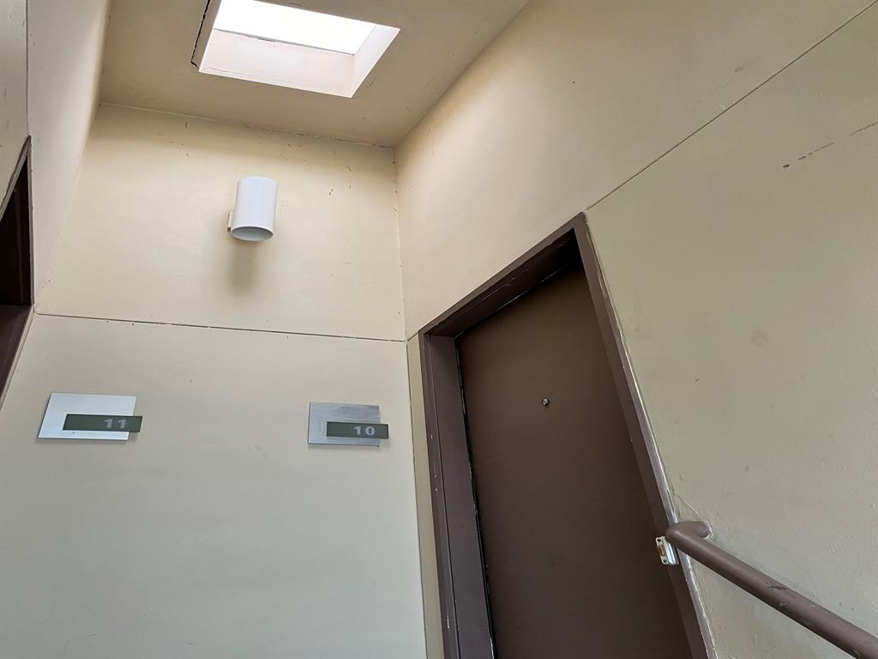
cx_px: 439
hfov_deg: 67.3
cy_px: 330
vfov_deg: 53.1
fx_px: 659
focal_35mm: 26
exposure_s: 1/91
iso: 125
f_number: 1.6
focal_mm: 5.1
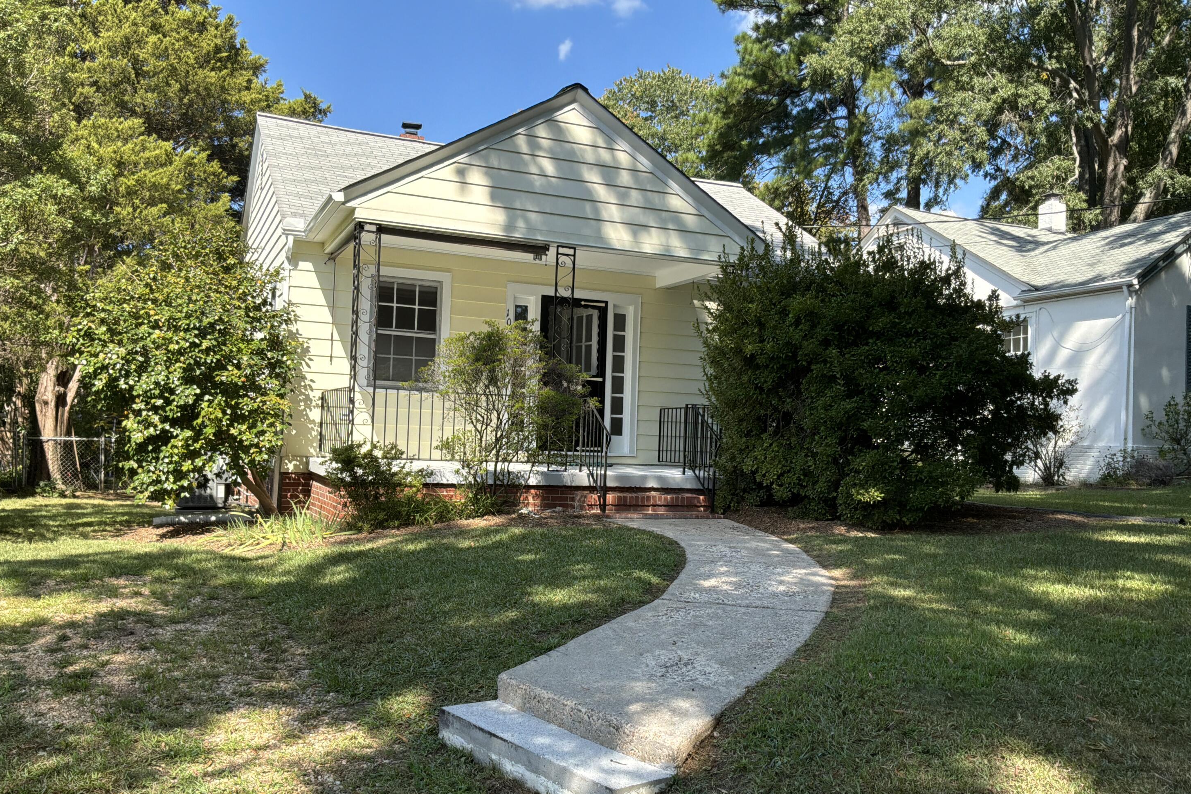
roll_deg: -1.2
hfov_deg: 61.9
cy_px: 421
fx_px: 992
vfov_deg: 43.6
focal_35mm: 30
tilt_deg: +1.5
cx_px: 578
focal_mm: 3
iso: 32
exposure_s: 1/997
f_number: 1.8
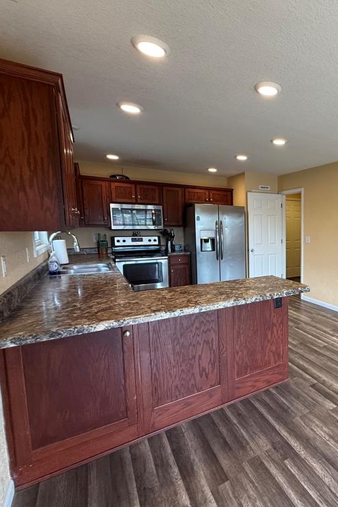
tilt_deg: -6.3
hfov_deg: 53.2
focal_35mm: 20
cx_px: 311
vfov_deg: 84.0
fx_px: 282
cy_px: 256
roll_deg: -0.2
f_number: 2.2
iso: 200
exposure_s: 1/120
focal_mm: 2.22
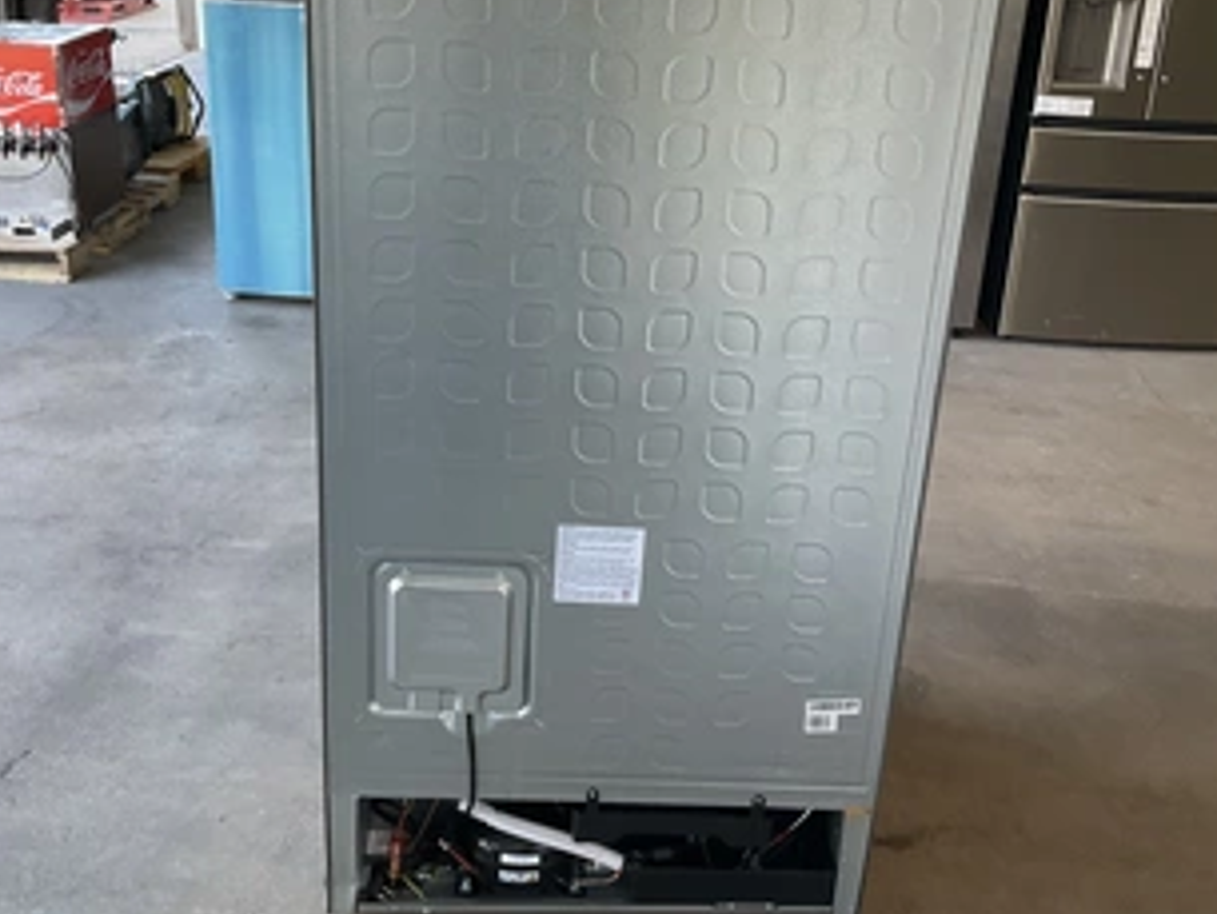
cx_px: 607
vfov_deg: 37.5
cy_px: 343
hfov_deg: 49.0
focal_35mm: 38
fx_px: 1336
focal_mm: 3
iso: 50
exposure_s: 1/60
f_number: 1.8
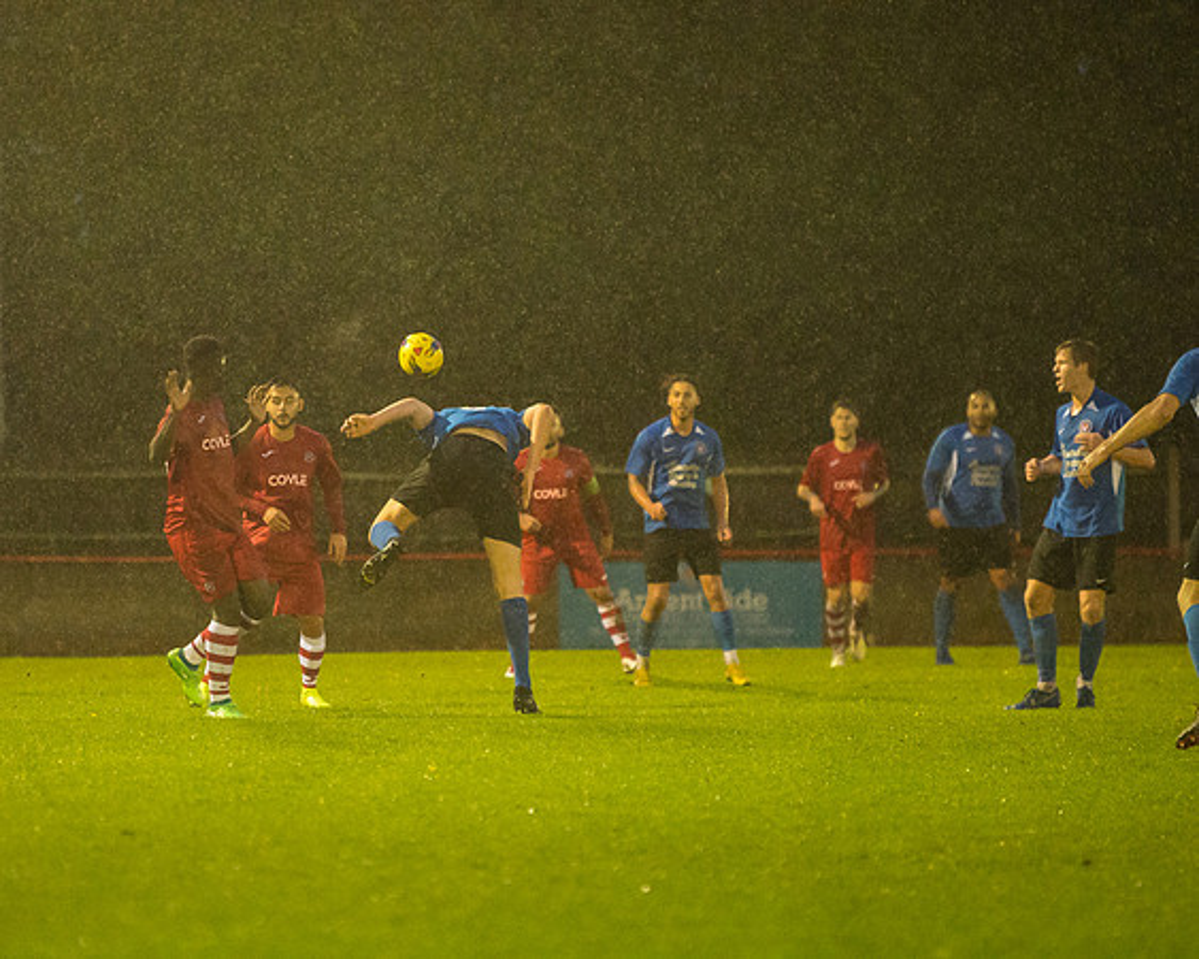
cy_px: 480
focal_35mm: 312
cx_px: 483
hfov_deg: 6.2
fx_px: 11066
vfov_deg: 5.0
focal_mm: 185
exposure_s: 1/1000
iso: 5000
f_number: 2.8
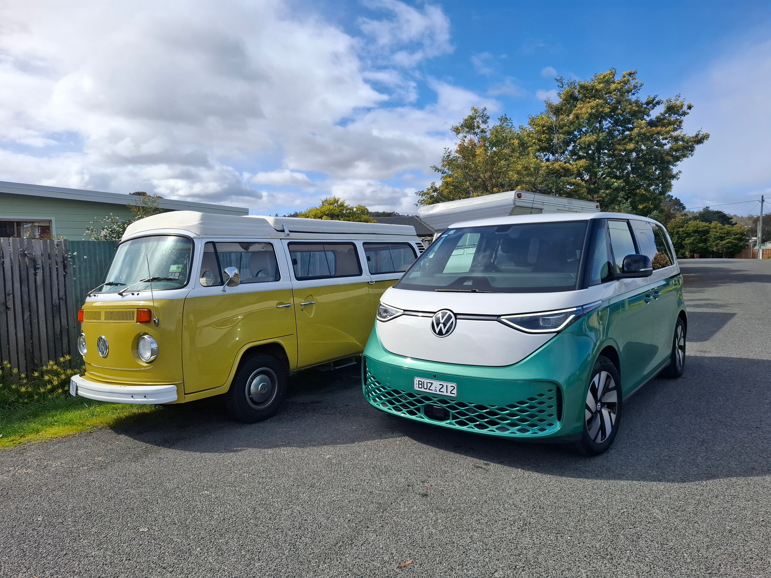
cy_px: 289
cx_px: 386
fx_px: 512
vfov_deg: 58.9
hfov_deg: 73.9
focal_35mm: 23
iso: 50
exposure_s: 1/2008
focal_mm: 5.54
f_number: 1.8
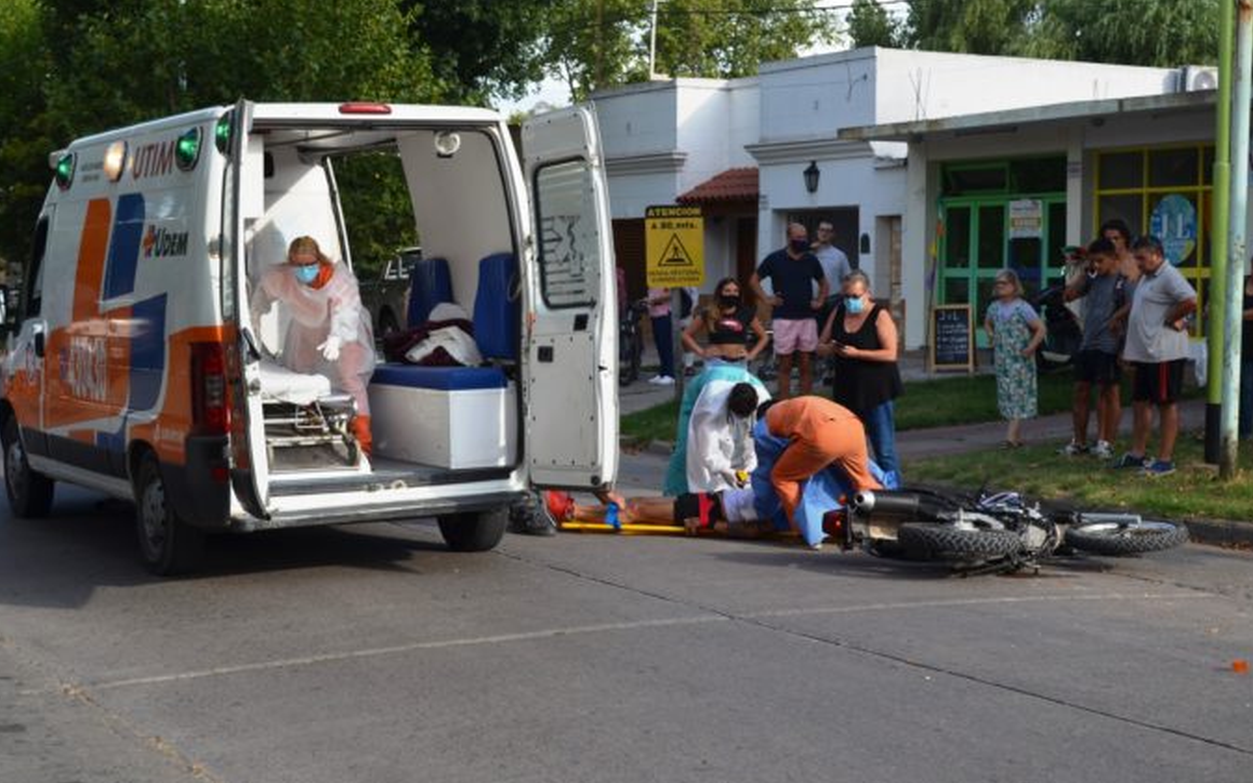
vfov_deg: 20.6
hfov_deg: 32.5
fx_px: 2151
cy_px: 362
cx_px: 632
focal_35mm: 63
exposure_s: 1/250
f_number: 8
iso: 180
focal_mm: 40
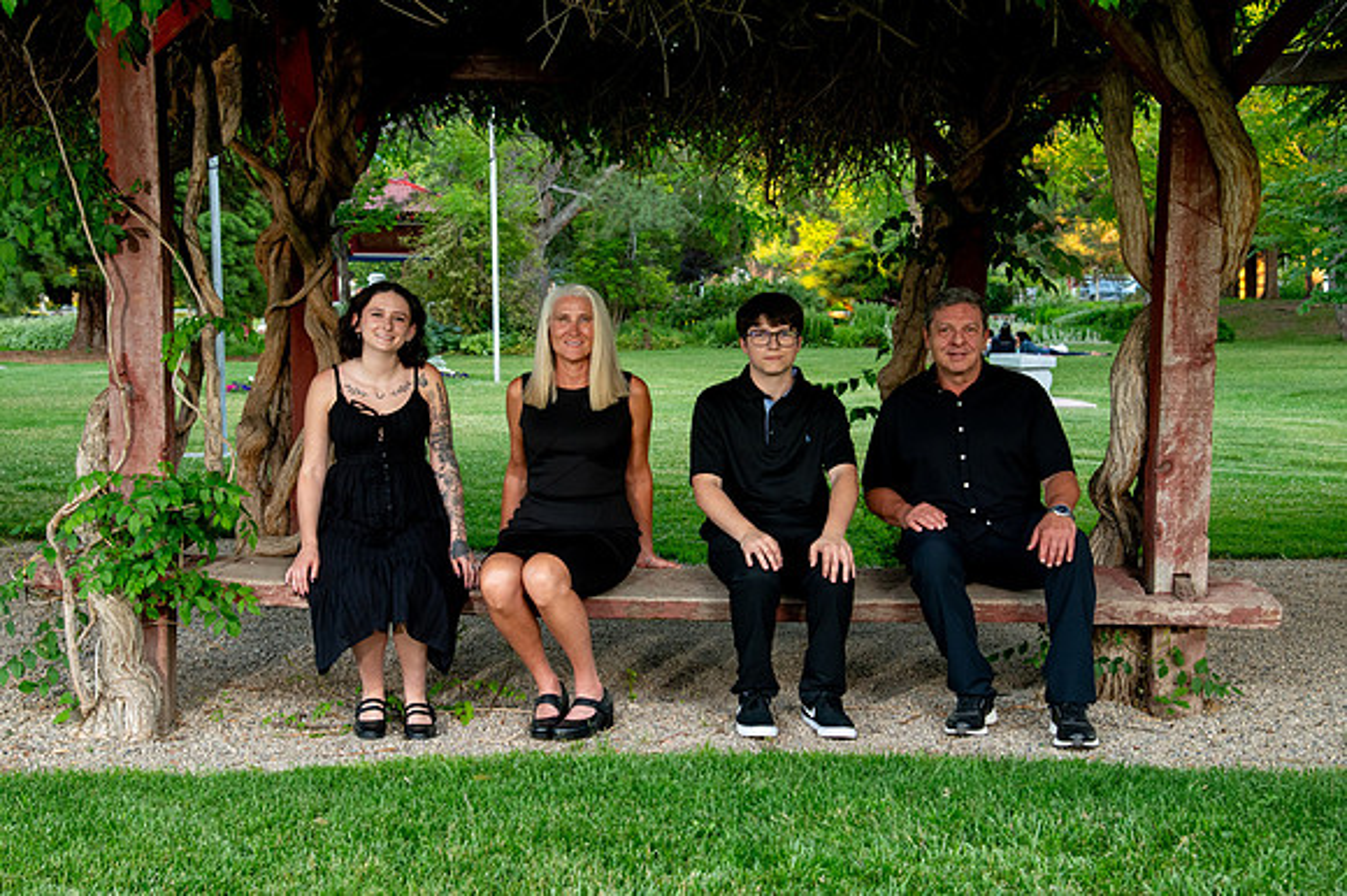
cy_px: 451
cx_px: 628
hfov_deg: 37.9
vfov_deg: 25.7
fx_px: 1961
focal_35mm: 52
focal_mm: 48
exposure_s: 1/160
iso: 2000
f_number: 6.3
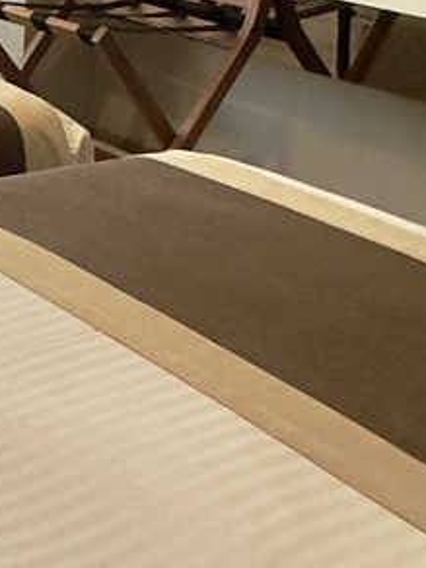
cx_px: -491
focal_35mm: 72
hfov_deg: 15.2
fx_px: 1181
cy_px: -214
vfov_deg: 23.2
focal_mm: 2.22
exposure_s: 1/100
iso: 125
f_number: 2.2
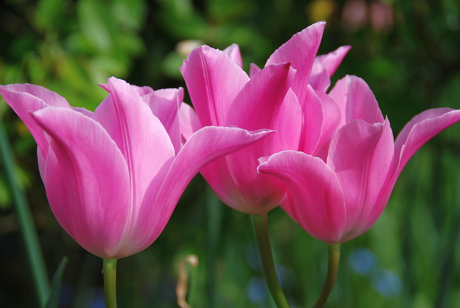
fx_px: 2303
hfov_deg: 11.4
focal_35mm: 180
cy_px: 154
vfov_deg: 7.7
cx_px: 230
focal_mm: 120
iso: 100
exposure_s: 1/500
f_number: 5.6
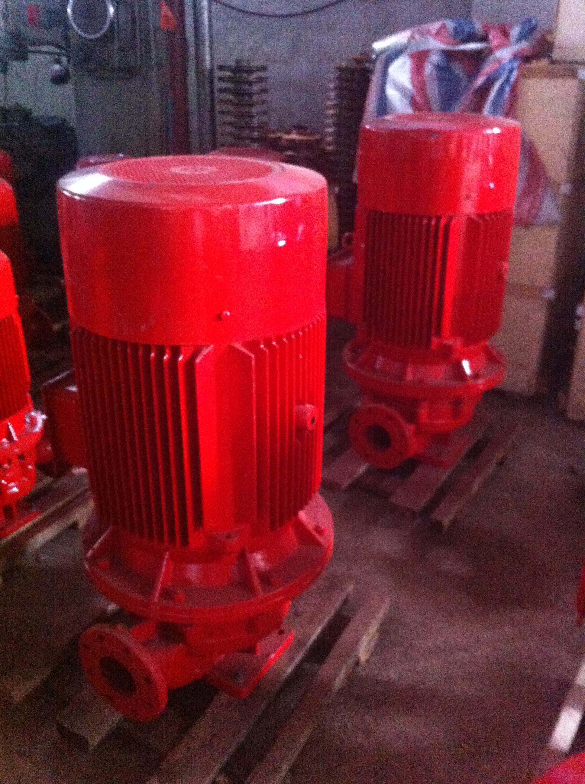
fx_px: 791
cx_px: 292
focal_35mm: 35
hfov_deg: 40.6
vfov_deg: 52.7
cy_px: 392
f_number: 2.8
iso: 1000
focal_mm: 3.85
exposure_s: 1/15
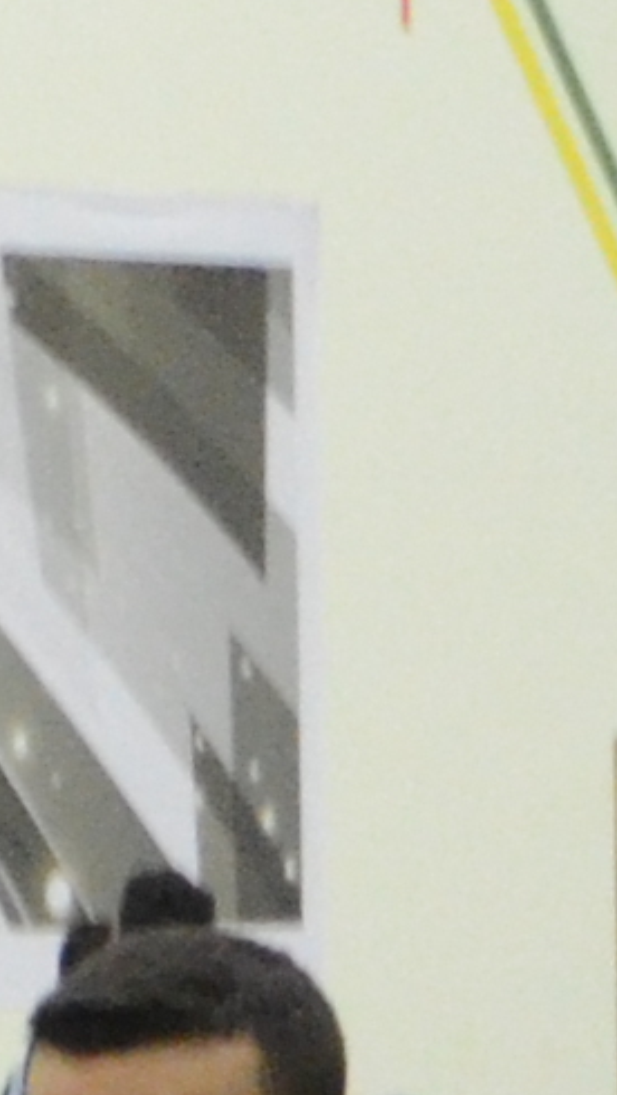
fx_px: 10082
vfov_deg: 6.2
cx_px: -3331
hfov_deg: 3.1
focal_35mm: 347
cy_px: 1571
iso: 2500
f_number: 5
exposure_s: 1/80
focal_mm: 22
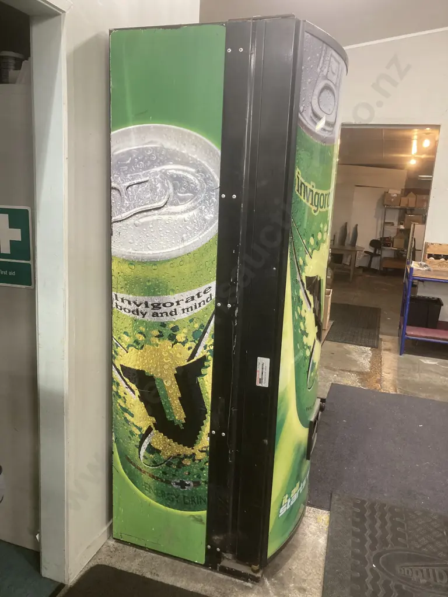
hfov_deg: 49.7
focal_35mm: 28
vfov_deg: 63.4
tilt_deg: -9.4
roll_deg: -3.0
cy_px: 298
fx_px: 483
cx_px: 224
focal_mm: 3.99
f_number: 1.8
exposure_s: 1/50
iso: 200
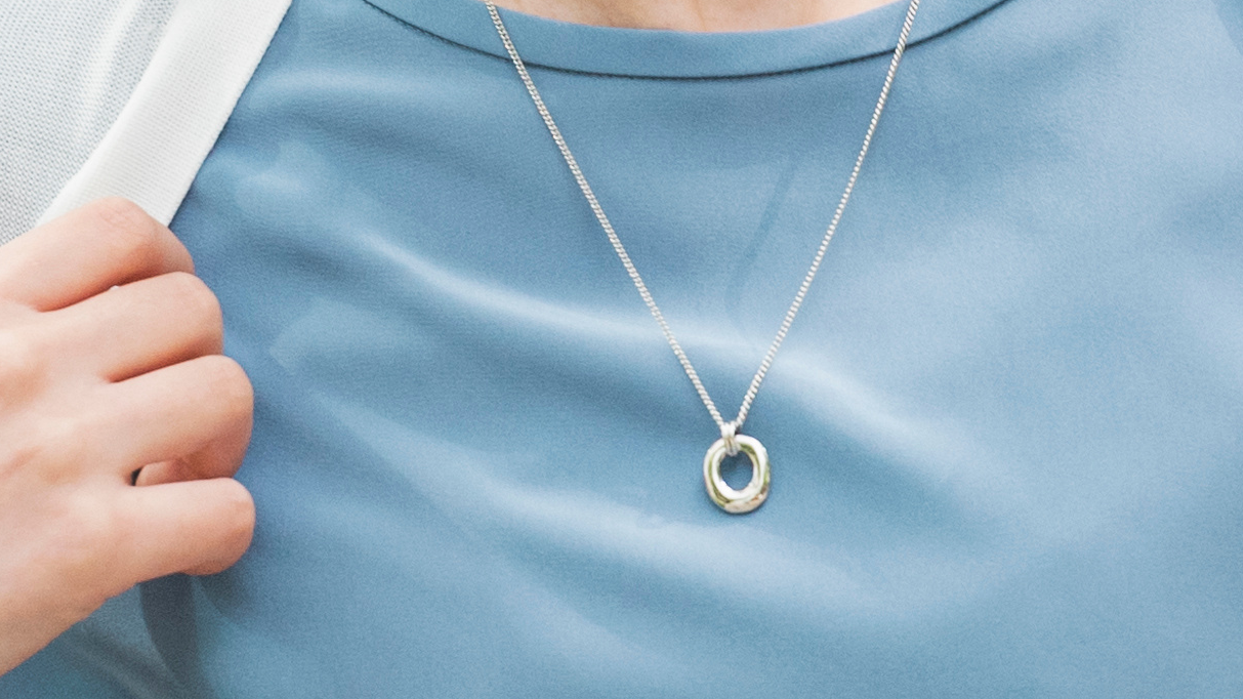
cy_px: 321
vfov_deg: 0.9
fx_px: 46995
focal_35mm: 1426
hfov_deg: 1.5
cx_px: 1166
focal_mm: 200
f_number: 4
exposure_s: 1/640
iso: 320
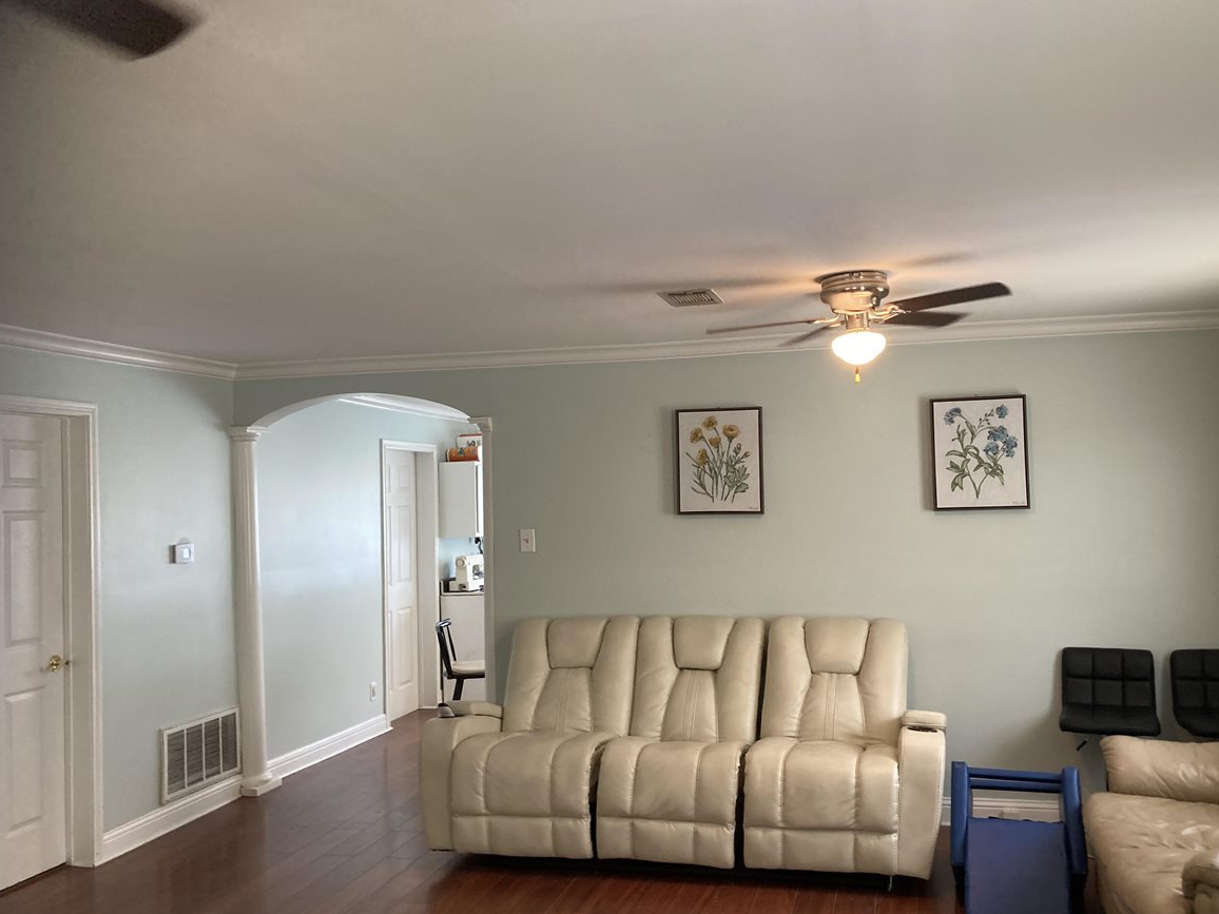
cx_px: 661
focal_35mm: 31
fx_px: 1092
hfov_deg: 58.3
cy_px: 474
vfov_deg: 45.4
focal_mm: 3.99
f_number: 1.8
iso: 125
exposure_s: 1/60
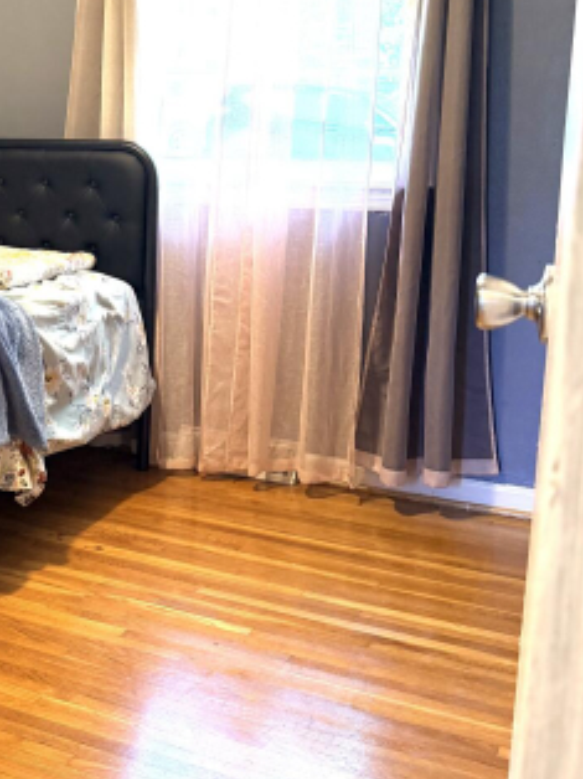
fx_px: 1147
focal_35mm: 51
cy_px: 299
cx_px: -7
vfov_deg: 37.3
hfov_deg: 26.9
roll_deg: -0.7
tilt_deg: -8.7
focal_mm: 6.76
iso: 250
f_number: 1.78
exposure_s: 1/60
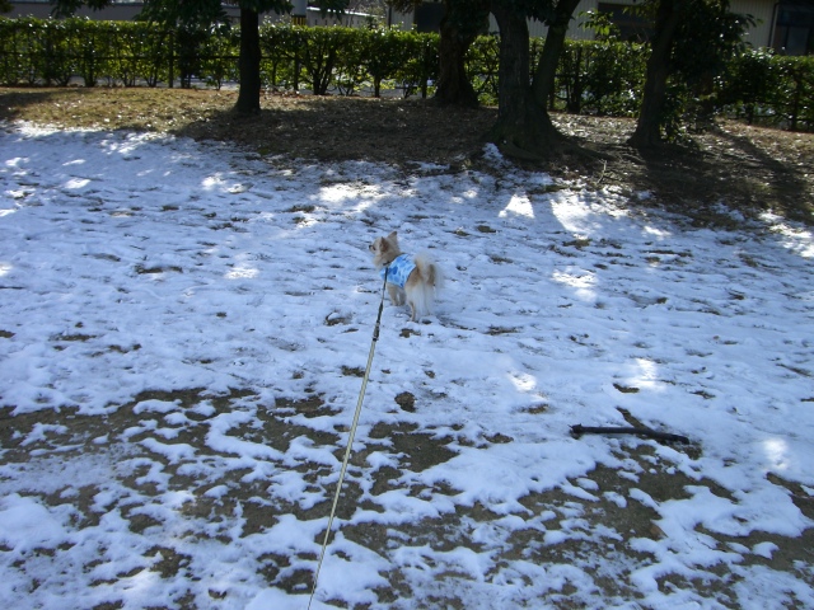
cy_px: 305
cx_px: 407
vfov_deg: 37.7
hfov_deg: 49.0
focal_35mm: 38
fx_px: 894
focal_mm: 6.2
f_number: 4.3
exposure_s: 1/400
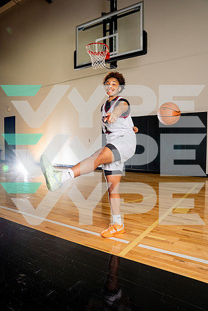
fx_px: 208
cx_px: 104
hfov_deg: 53.1
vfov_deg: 73.7
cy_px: 156
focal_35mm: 24
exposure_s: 1/200
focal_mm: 24
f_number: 7.1
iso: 640
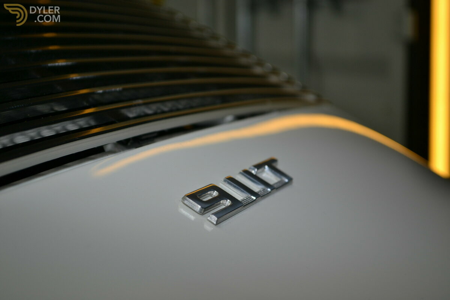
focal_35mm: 82
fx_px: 1031
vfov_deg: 16.6
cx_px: 225
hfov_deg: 24.6
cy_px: 150
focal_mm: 55
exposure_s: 1/80
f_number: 5.6
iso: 125
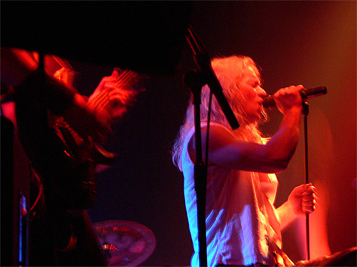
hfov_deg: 10.5
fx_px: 1939
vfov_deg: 7.9
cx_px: 178
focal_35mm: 188
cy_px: 134
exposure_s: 1/4
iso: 200
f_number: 2.8
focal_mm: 31.3
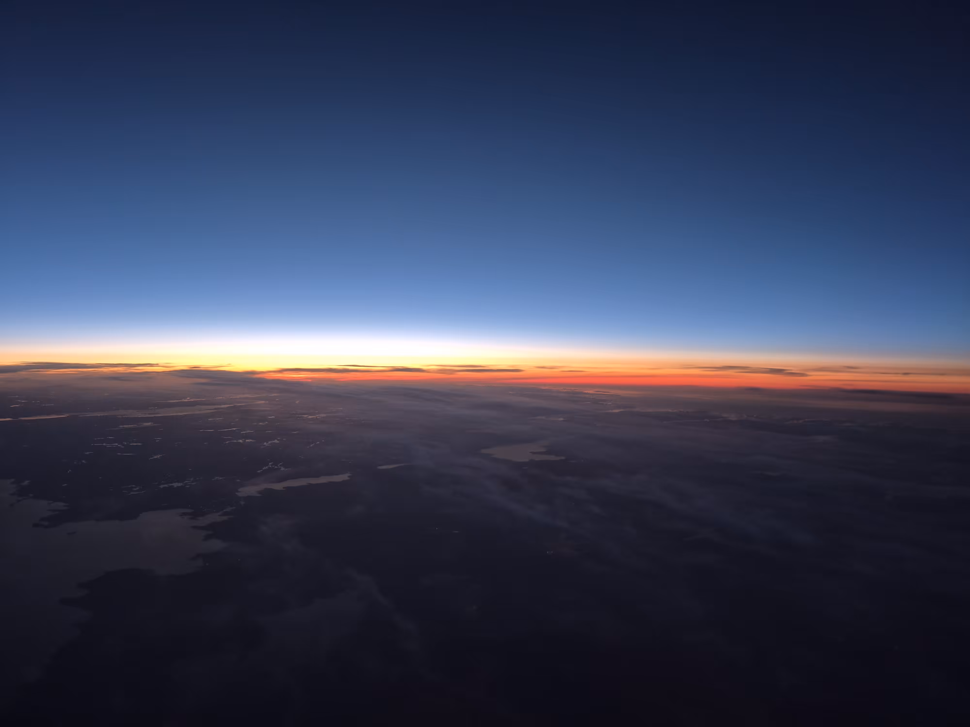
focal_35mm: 23
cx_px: 485
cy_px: 364
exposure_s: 1/100
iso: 320
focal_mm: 5.4
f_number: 1.8
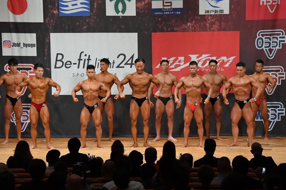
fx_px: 1120
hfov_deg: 14.6
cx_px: 140
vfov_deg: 9.7
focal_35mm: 141
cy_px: 95
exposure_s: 1/400
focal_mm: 92
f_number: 5.6
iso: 8000
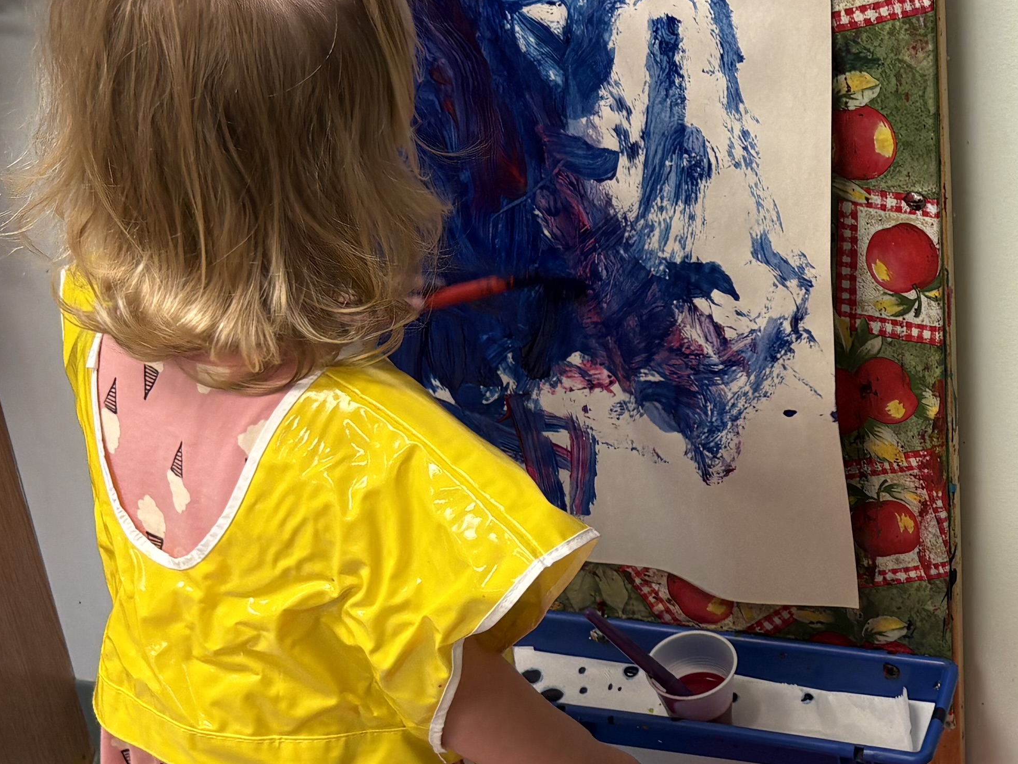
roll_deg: +0.1
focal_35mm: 76
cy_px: 497
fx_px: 2235
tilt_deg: -32.9
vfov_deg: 19.3
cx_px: 1095
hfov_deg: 24.1
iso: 80
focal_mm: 5.96
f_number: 1.6
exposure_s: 1/60
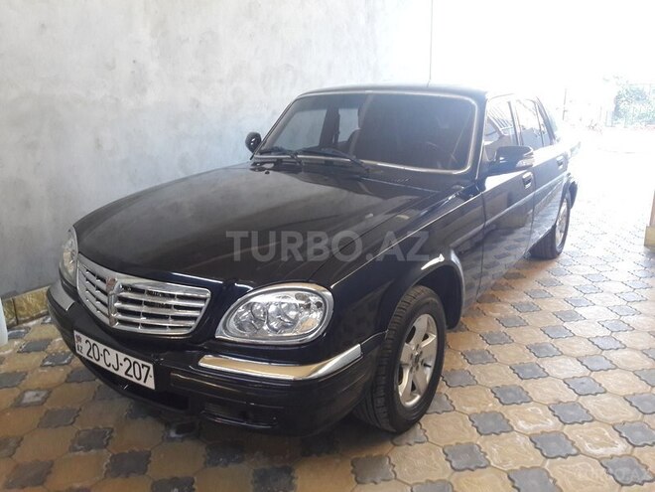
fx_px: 530
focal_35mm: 28
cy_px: 246
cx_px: 328
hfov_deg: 63.4
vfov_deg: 49.7
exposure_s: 1/33
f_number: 1.9
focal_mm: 3.7
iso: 200
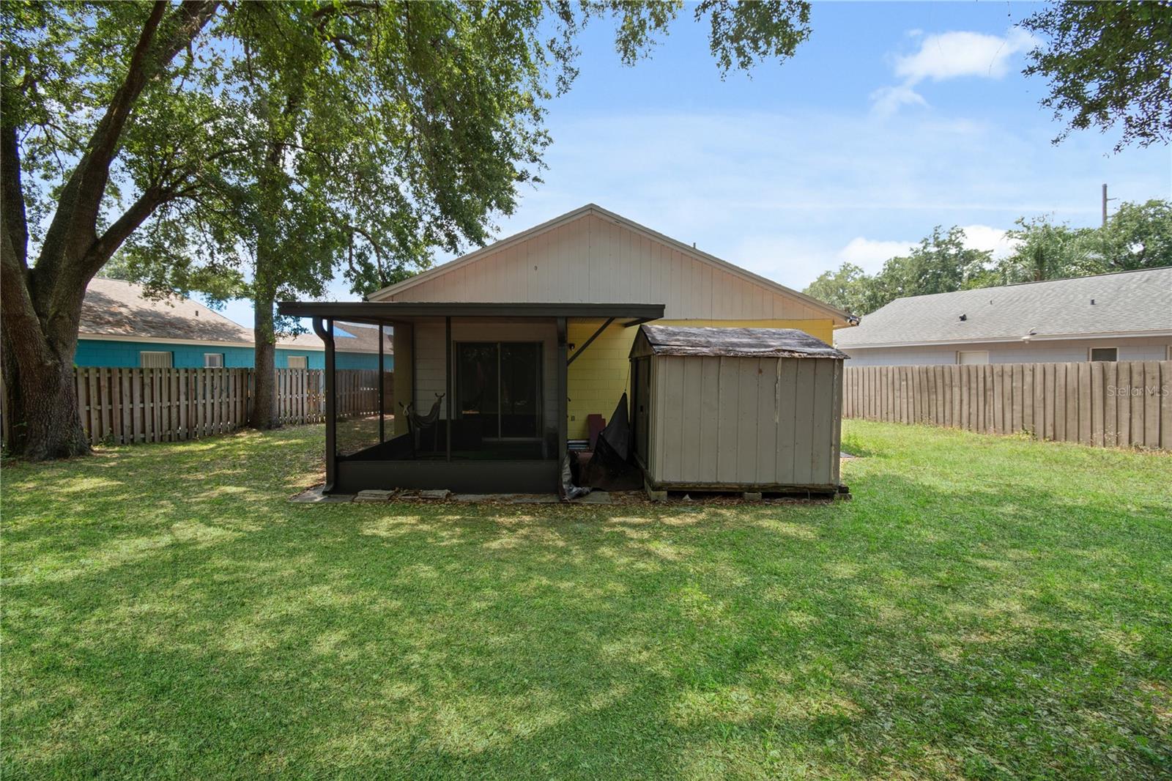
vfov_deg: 77.3
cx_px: 586
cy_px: 390
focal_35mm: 15
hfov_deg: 100.4
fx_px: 488
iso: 100
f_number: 7.1
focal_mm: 10
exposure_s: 1/60
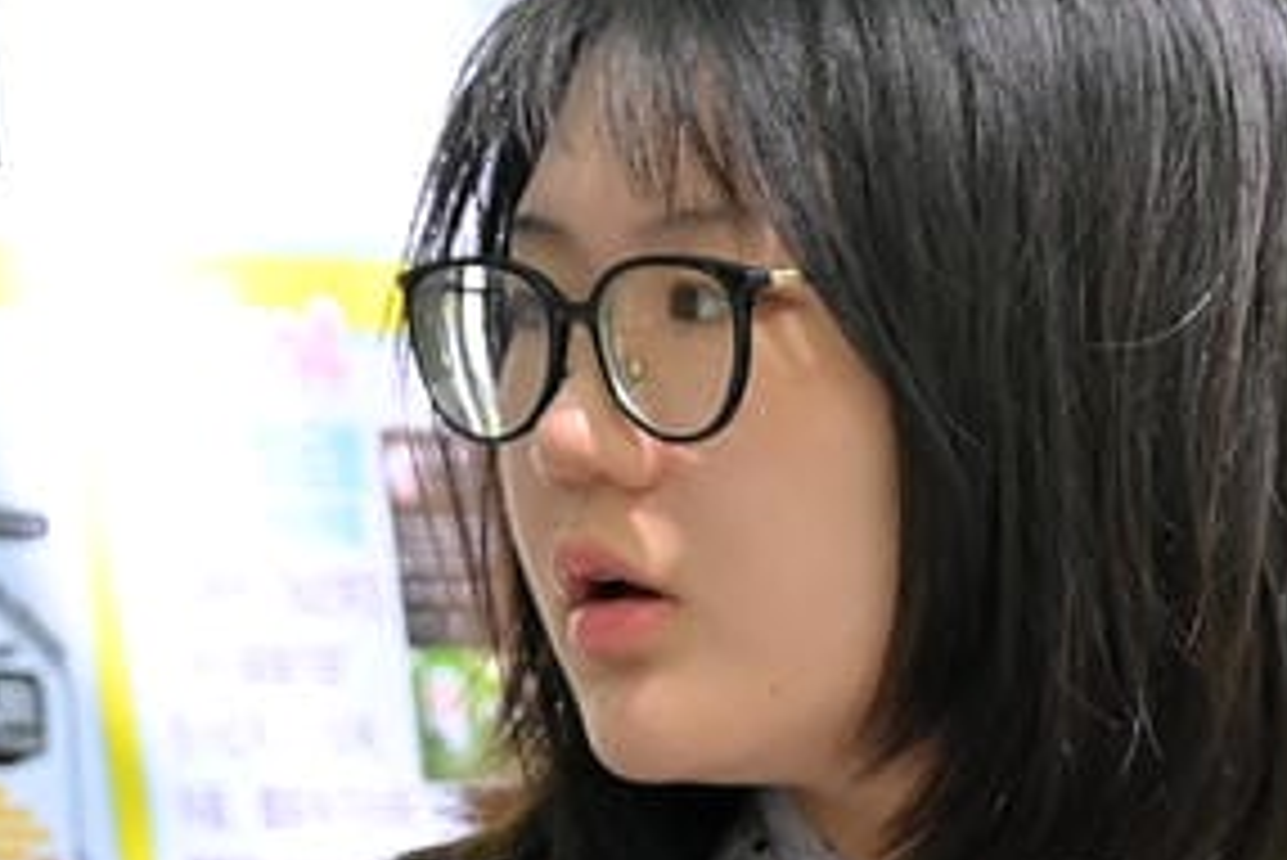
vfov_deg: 2.2
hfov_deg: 3.3
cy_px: 1171
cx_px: 194
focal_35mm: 631
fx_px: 22569
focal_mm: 94
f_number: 4
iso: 200
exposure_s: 1/200
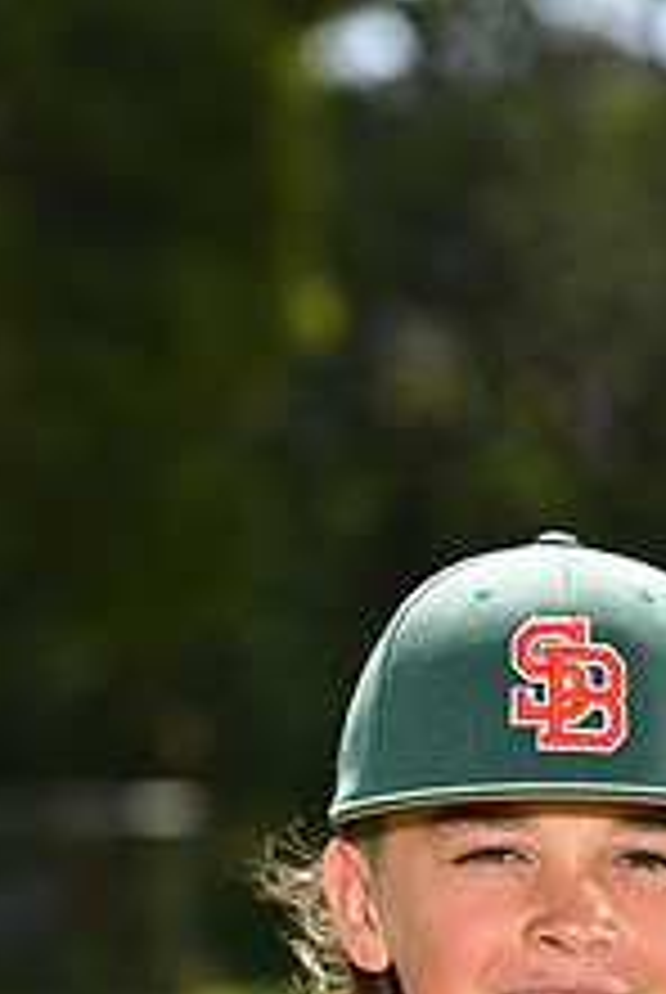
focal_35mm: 406
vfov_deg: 5.0
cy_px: 1300
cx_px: 619
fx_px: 11231
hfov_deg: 3.4
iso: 80
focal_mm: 155
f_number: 5.6
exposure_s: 1/200
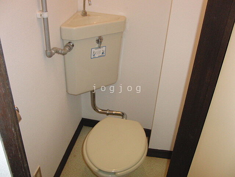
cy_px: 88
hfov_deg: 50.1
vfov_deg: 38.7
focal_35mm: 37
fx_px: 251
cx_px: 118
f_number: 3.6
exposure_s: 1/60
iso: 400
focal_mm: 6.42
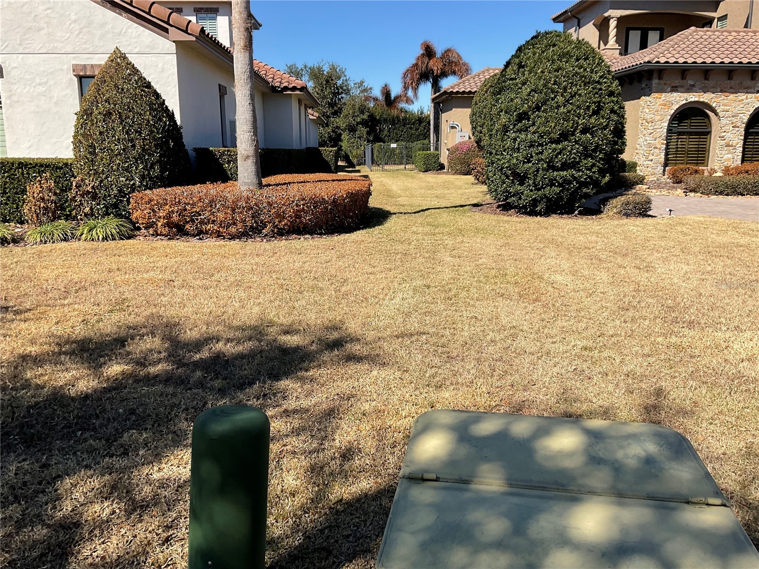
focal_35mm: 29
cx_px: 380
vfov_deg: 48.2
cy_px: 284
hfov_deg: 61.7
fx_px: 636
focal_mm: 3
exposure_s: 1/1984
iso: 16
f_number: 1.8
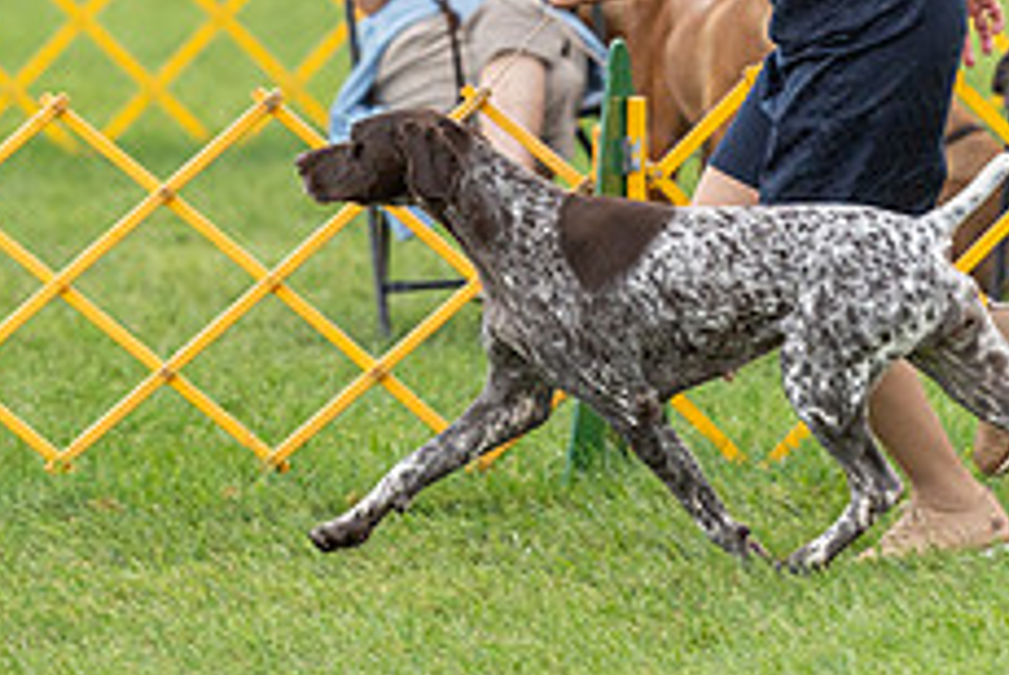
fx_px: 14144
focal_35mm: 504
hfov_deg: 4.1
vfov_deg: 2.7
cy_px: -138
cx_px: 294
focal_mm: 200
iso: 1000
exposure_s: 1/1000
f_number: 3.2
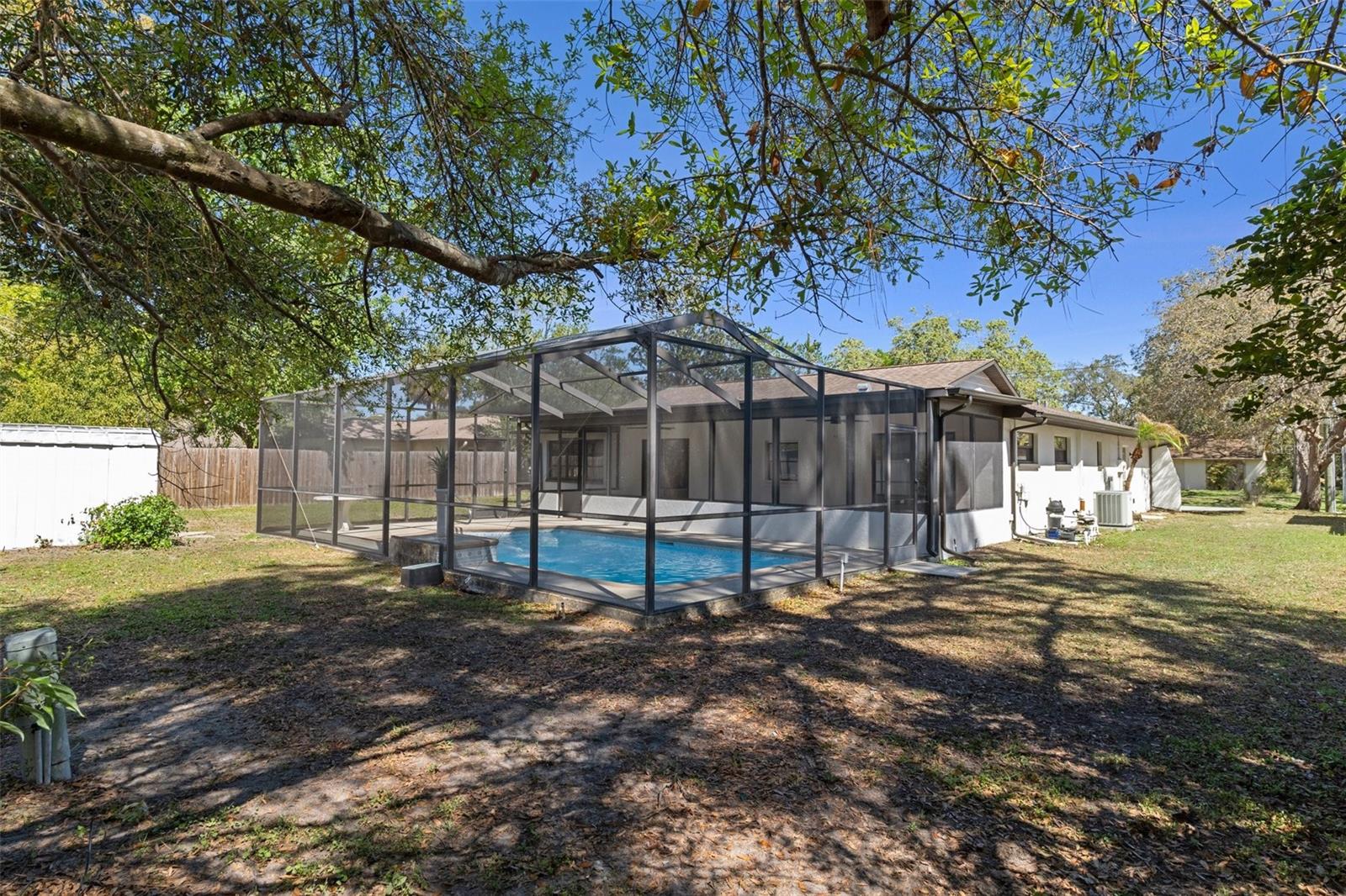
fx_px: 673
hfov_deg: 90.0
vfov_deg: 67.4
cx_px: 673
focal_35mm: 18
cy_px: 448
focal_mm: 12
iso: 320
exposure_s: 1/90
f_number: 8
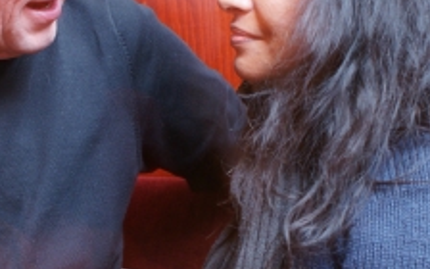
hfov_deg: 19.4
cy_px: 26
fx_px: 1254
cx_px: 169
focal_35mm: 107
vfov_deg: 12.1
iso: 800
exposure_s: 1
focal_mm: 35
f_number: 5.6
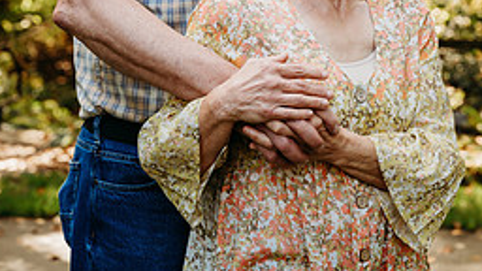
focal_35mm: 129
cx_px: 254
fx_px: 1649
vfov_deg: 9.3
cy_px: -32
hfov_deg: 16.6
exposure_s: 1/250
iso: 250
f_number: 4.5
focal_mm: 70
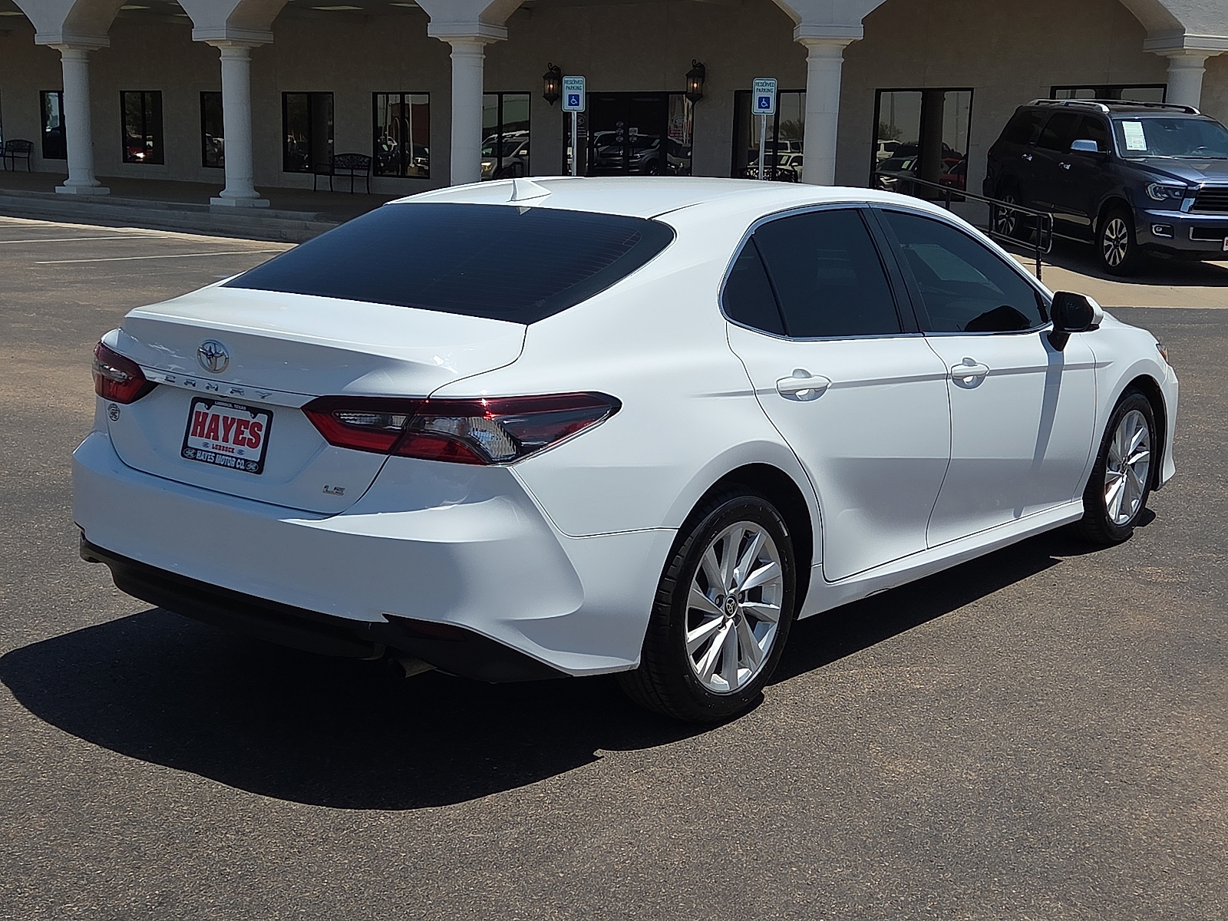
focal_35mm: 44
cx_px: 614
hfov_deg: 42.9
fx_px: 1561
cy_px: 460
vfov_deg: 32.9
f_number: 1.8
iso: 64
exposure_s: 1/10000
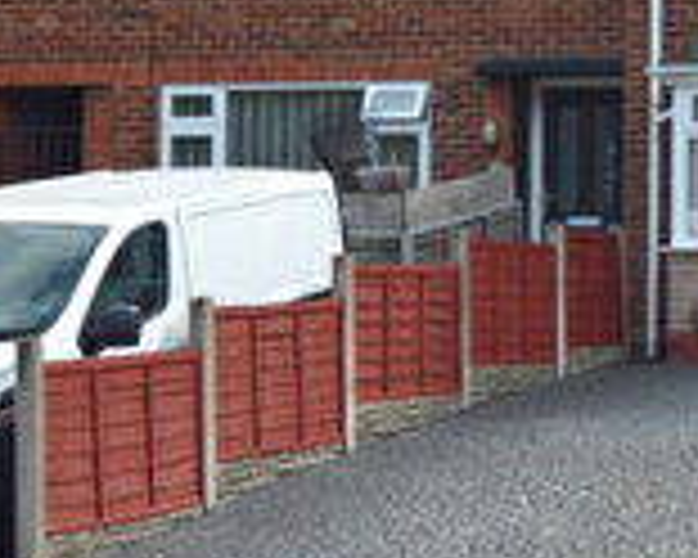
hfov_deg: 14.6
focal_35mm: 127
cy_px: 158
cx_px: 847
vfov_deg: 12.1
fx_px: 2624
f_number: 6.3
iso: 100
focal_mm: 20
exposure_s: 1/160
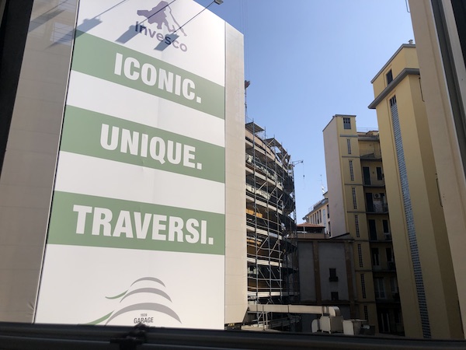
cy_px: 175
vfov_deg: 49.7
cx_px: 233
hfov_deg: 63.4
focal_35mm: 28
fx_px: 377
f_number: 1.8
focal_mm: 3.99
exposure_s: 1/2558
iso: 20
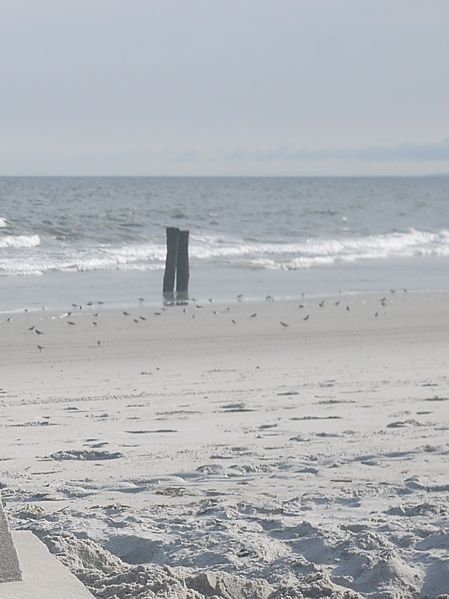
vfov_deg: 14.6
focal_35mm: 133
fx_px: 2301
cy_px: 574
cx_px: -400
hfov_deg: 10.4
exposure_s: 1/500
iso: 100
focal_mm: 20
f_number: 4.5
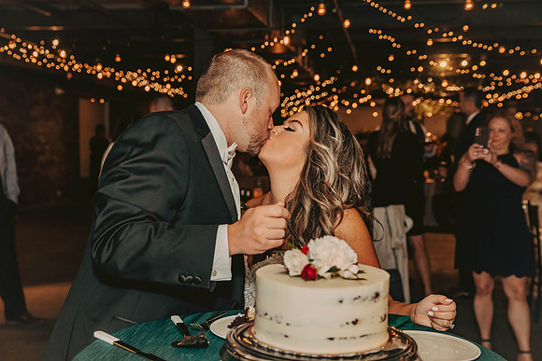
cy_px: 180
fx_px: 723
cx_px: 271
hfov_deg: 41.1
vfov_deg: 28.1
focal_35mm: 48
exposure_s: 1/125
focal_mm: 48
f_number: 4.5
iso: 1250
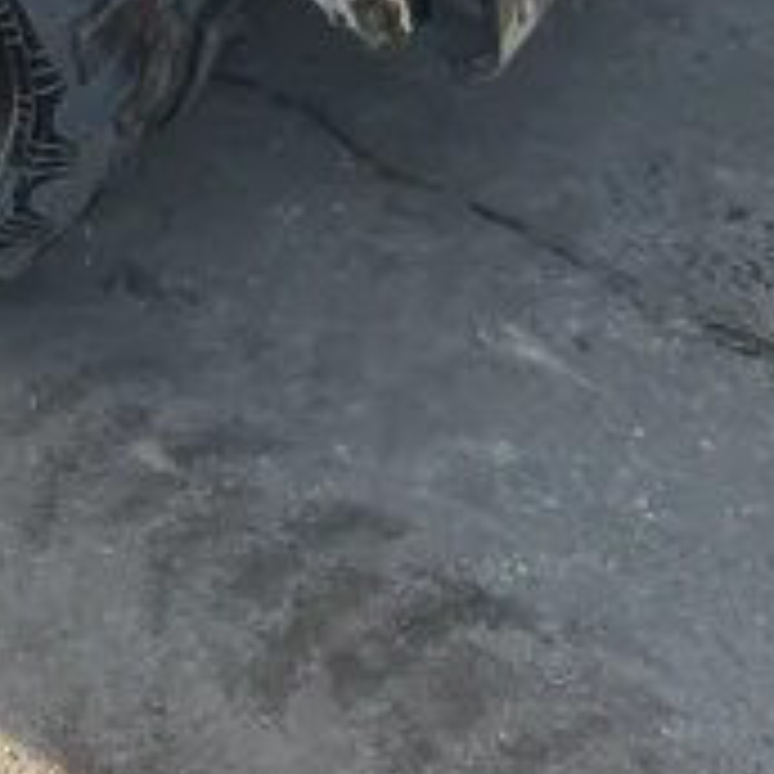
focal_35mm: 98
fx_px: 2479
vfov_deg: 14.4
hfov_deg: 16.7
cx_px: -243
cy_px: -821
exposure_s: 1/1742
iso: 50
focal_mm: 4.2
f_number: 1.6
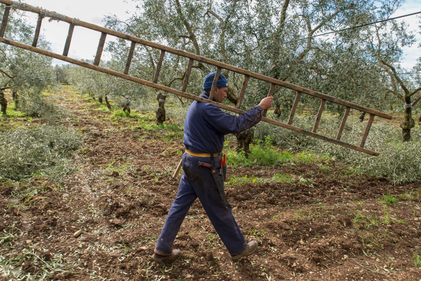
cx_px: 210
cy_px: 140
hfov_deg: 73.7
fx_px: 281
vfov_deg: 53.2
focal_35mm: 24
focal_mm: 24
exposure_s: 1/200
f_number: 8
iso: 400
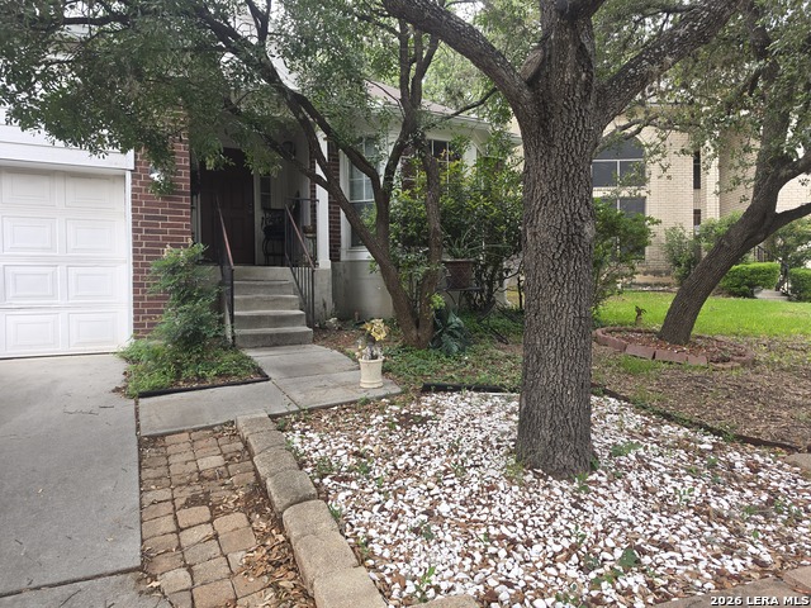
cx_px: 406
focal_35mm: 23
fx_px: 539
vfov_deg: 58.9
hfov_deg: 73.9
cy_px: 304
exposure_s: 1/60
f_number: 1.4
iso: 10
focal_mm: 6.5
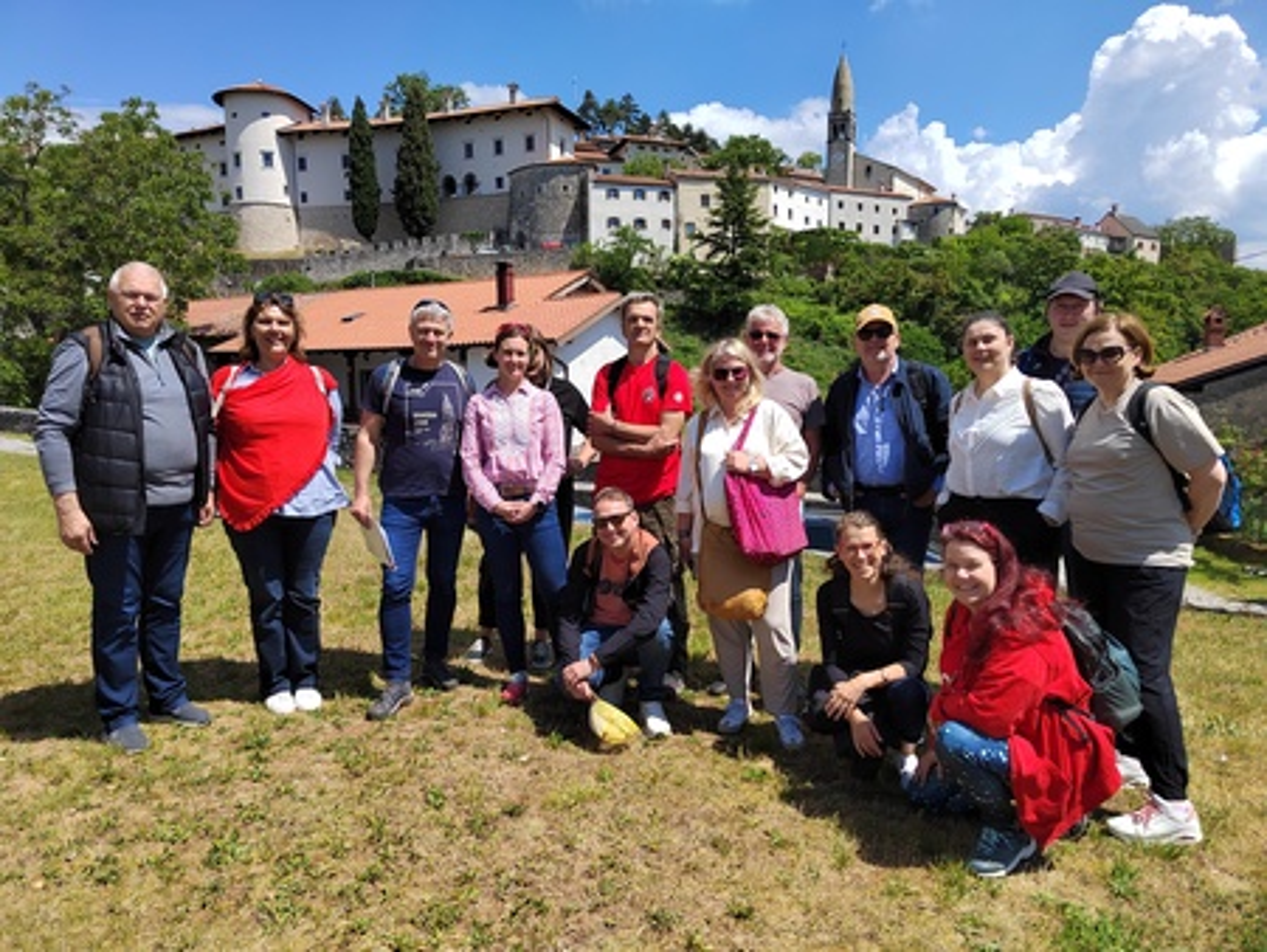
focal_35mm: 23
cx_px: 634
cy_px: 476
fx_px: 842
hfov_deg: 73.9
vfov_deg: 58.9
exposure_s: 1/2000
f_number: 1.9
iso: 240
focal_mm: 5.52
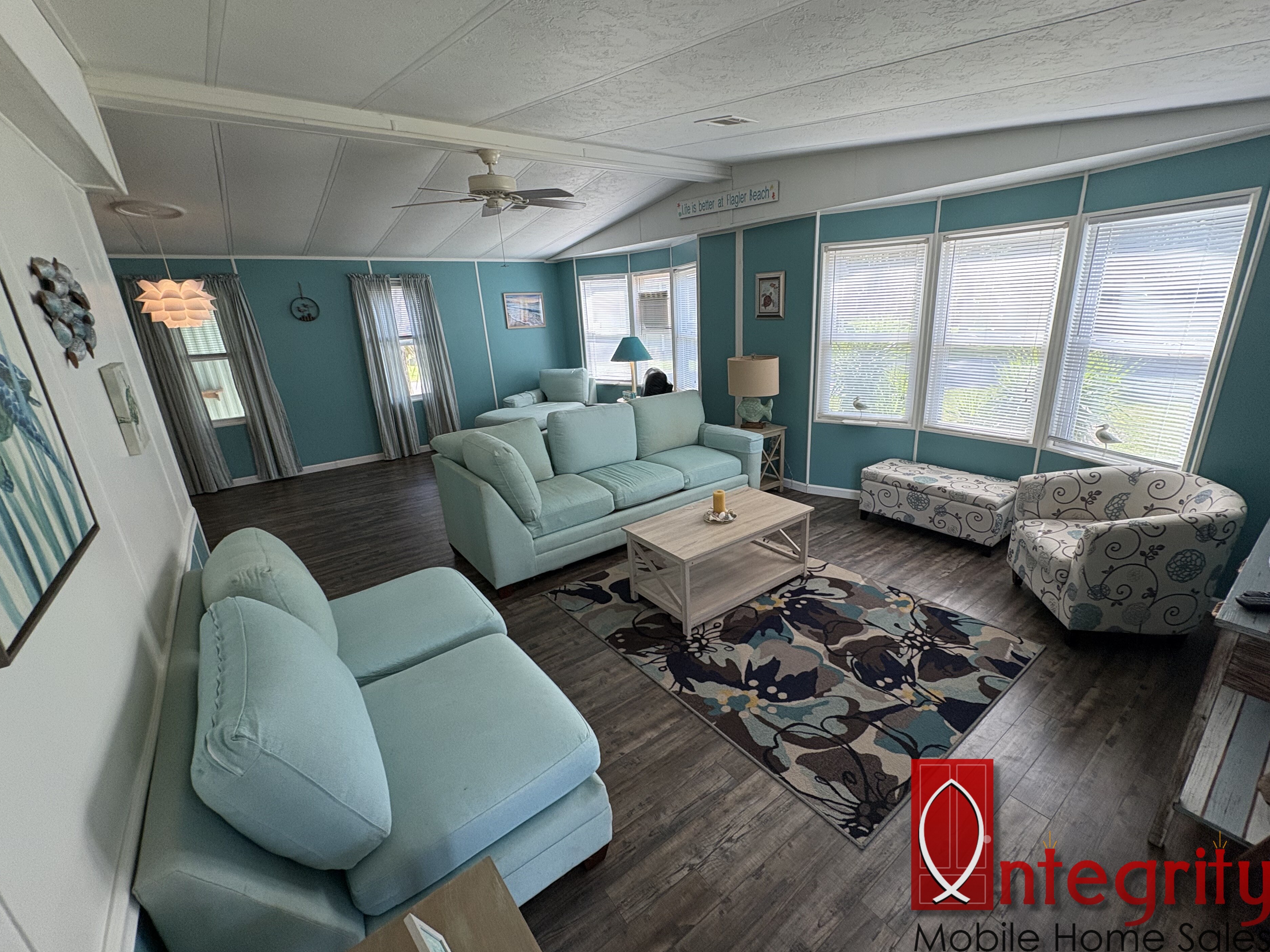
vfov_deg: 81.7
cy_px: 484
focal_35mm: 15
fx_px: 550
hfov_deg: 98.1
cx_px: 671
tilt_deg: -18.9
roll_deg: +3.3
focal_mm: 2.22
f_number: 2.2
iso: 160
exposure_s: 1/120
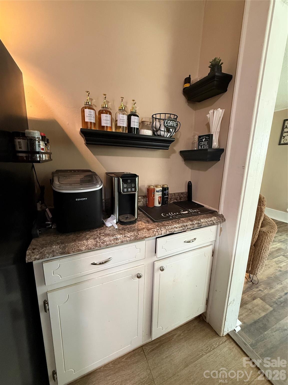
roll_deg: -2.0
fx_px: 155
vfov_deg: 102.1
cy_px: 192
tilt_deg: -10.9
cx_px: 144
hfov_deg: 85.7
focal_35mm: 14
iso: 400
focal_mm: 2.22
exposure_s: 1/60
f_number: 2.2
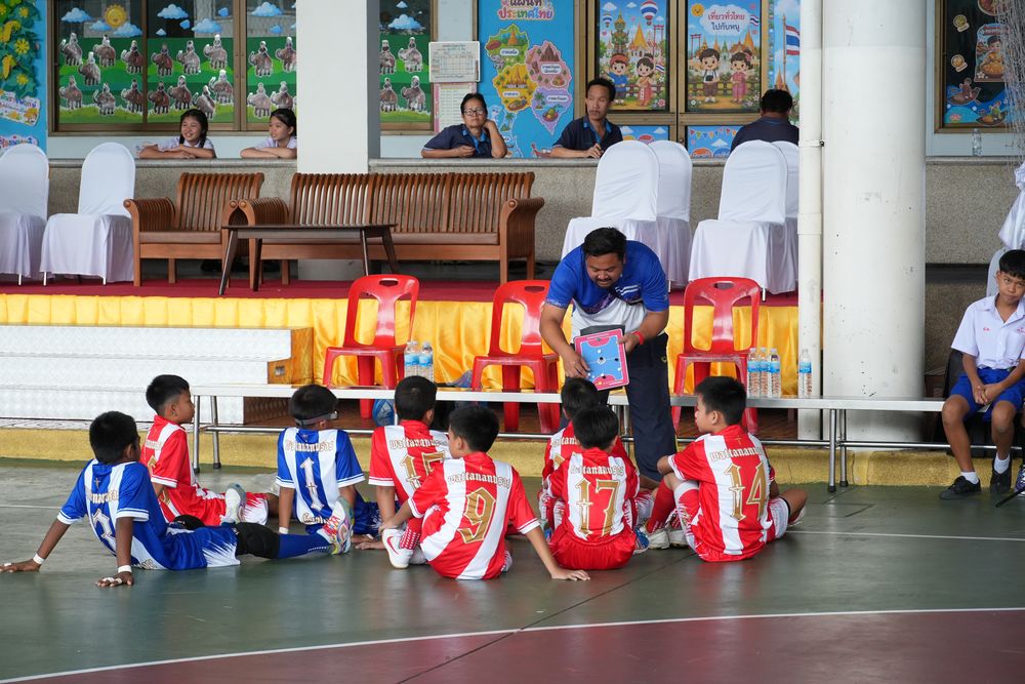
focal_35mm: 105
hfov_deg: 19.5
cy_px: 342
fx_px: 2990
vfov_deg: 13.0
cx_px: 512
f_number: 5.6
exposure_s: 1/250
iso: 1000
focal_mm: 70
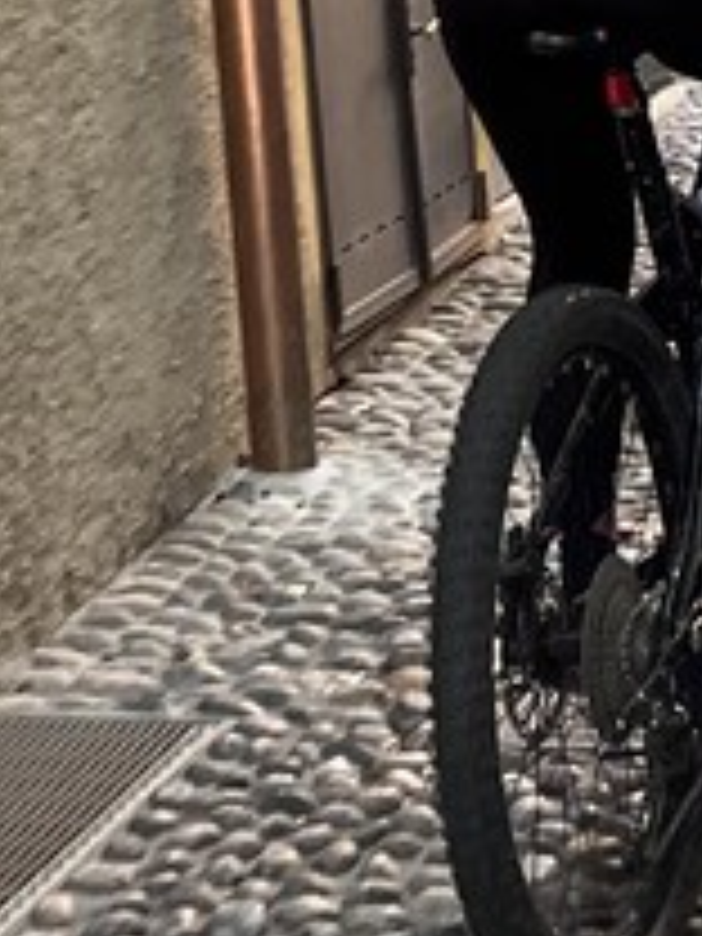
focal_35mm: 150
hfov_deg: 9.8
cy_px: 130
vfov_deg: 13.1
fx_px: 4056
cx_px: 720
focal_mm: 5.1
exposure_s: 1/121
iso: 100
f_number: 1.6
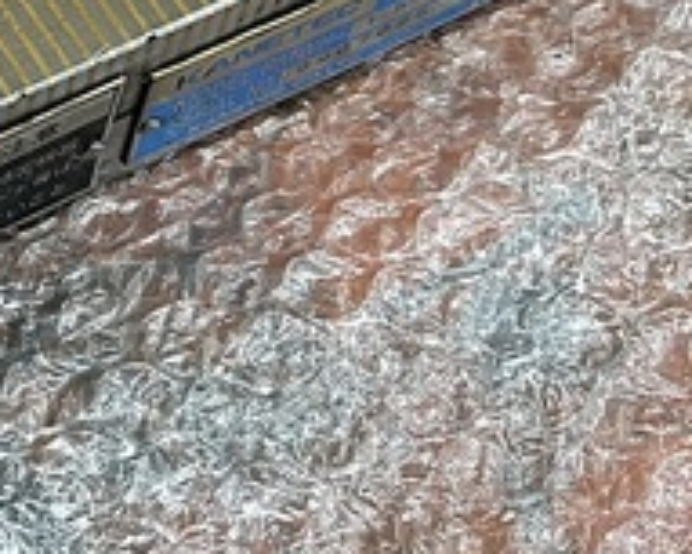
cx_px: -221
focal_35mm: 85
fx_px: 1742
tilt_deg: -56.5
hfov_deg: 20.4
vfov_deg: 17.4
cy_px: -80
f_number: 1.6
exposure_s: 1/60
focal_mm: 5.1
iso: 160
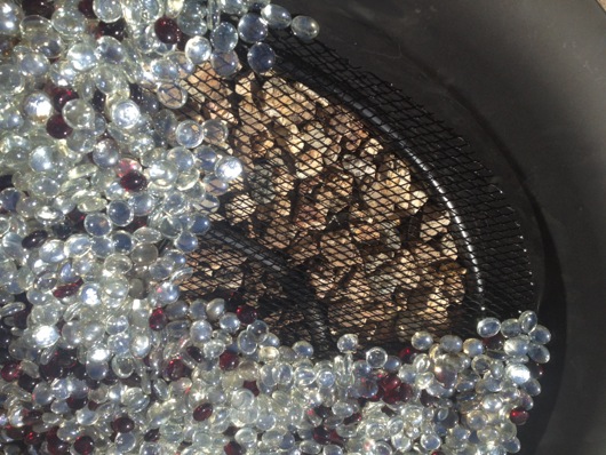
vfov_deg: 40.7
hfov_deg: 52.6
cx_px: 303
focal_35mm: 35
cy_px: 228
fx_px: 613
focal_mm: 4.28
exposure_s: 1/1905
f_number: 2.4
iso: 64
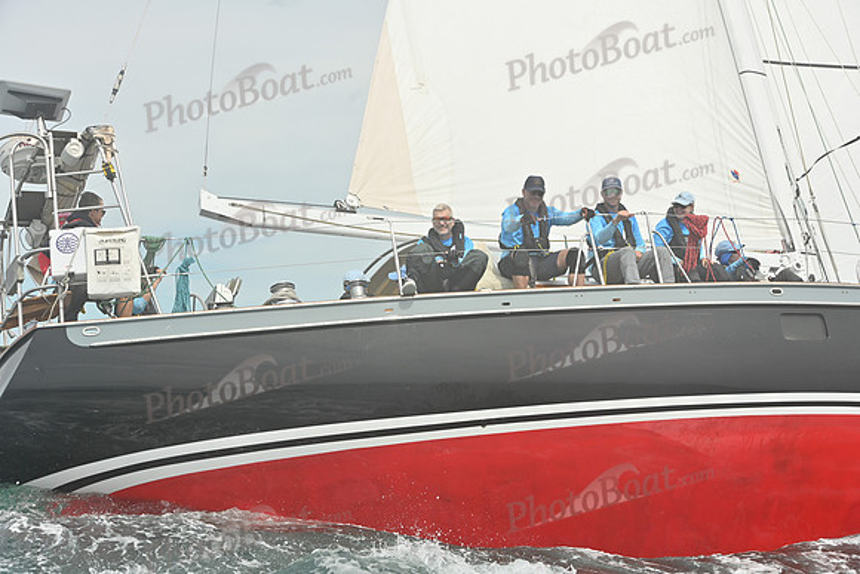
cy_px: 287
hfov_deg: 28.8
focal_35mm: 70
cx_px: 430
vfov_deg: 19.5
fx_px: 1673
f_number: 8
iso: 320
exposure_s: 1/1250
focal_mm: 70
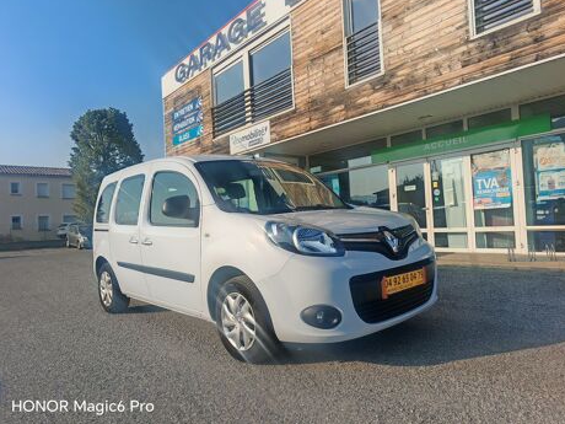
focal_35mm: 24
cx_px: 285
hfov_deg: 71.6
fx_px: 392
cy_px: 208
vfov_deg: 56.8
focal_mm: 1.82
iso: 50
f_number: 2
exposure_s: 1/950
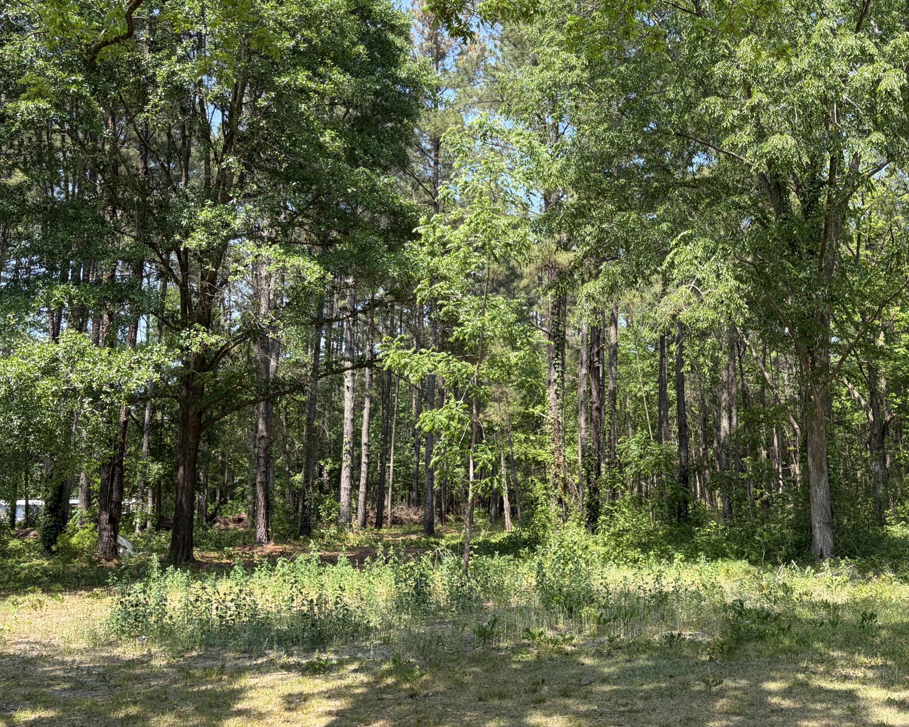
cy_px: 326
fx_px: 1022
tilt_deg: +12.0
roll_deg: +1.4
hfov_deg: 46.9
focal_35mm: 38
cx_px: 627
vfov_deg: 39.1
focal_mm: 5.96
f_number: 1.6
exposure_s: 1/782
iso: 50
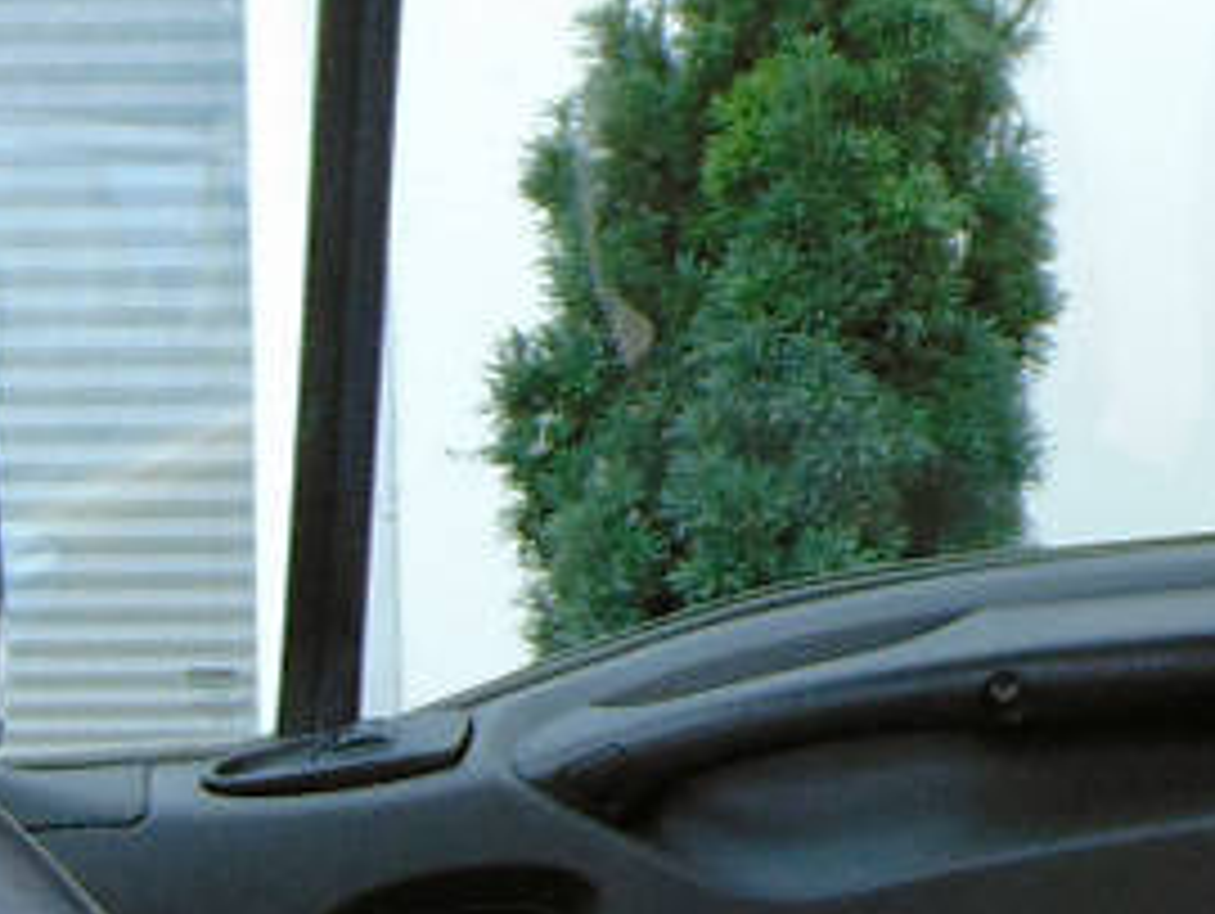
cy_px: 671
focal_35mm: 148
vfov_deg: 10.0
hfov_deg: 13.3
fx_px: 5199
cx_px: 842
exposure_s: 1/100
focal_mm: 4.5
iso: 80
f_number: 3
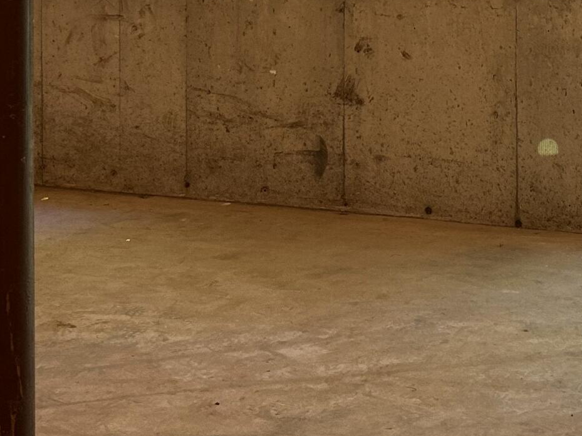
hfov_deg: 22.8
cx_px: 508
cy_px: -123
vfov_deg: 16.6
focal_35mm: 84
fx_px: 1412
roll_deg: +0.9
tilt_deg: -0.2
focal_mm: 5.7
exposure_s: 1/60
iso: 100
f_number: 1.5
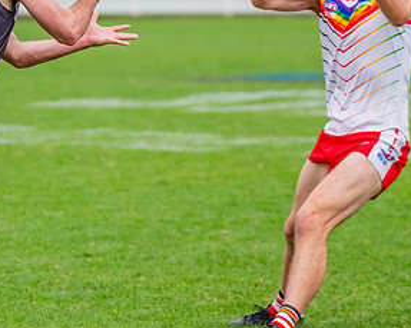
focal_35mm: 444
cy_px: 154
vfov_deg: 3.5
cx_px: 6
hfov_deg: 4.4
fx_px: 5395
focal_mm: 170
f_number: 4.5
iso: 800
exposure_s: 1/1000
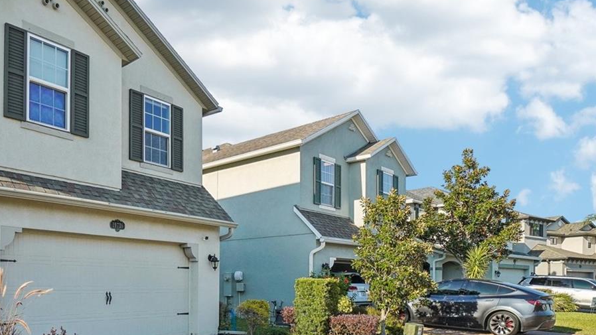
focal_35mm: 28
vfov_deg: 38.6
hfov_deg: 64.0
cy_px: 302
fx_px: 442
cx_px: 151
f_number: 8
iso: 400
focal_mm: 10
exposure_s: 1/400
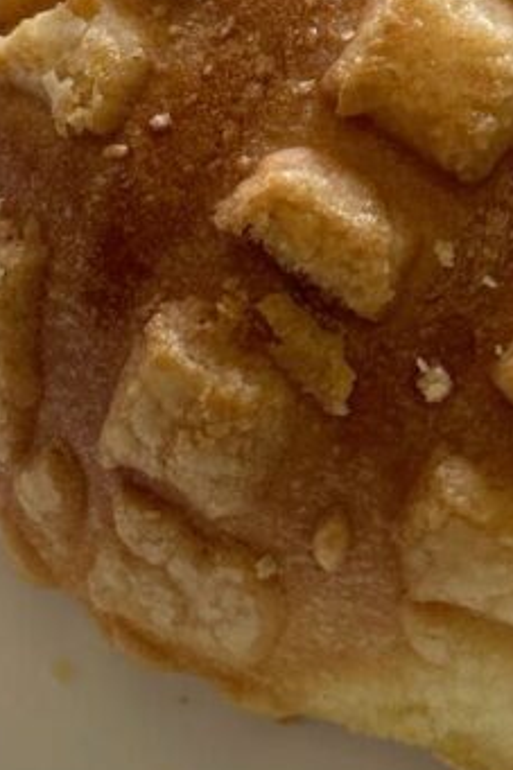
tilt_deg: -59.3
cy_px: 185
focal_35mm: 150
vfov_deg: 13.6
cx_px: 558
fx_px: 3209
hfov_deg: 9.1
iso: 200
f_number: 1.78
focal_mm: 6.86
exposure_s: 1/60
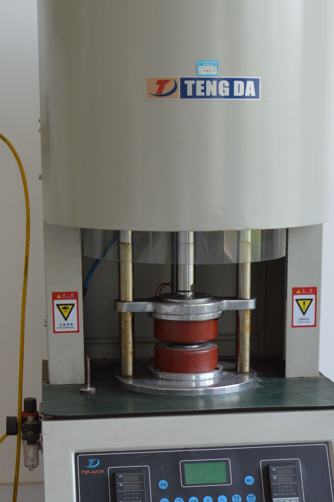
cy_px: 389
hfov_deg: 18.1
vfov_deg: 26.6
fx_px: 1047
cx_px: 171
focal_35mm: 75
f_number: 5.6
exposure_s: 1/125
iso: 400
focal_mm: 23
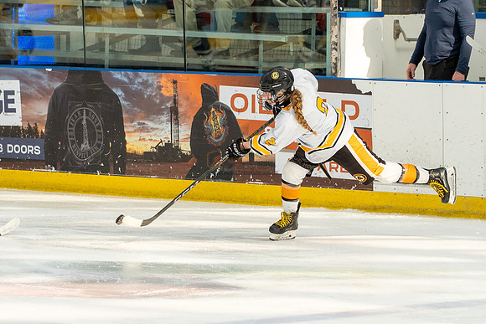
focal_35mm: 341
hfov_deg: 6.0
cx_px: 243
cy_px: 246
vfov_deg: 4.0
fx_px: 4606
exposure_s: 1/1600
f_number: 3.5
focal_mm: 150
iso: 800
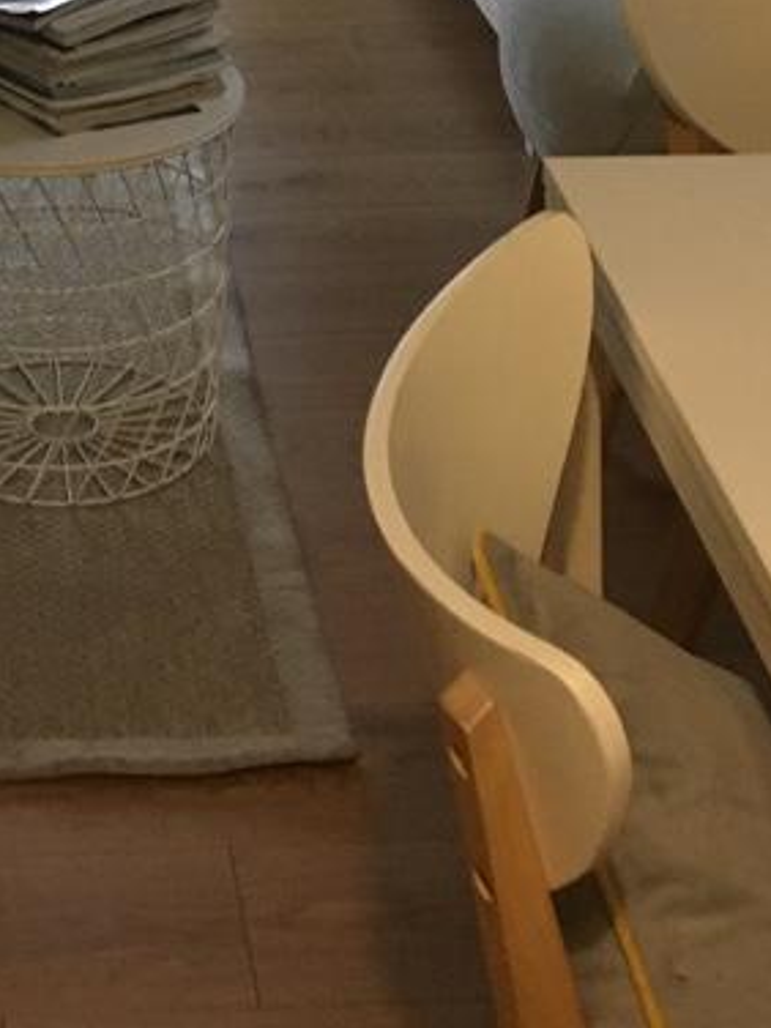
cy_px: -282
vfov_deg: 22.3
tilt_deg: -13.1
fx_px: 2346
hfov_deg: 17.9
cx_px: -93
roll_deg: +3.2
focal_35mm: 79
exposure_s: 1/20
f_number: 2.2
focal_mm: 4.15
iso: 200
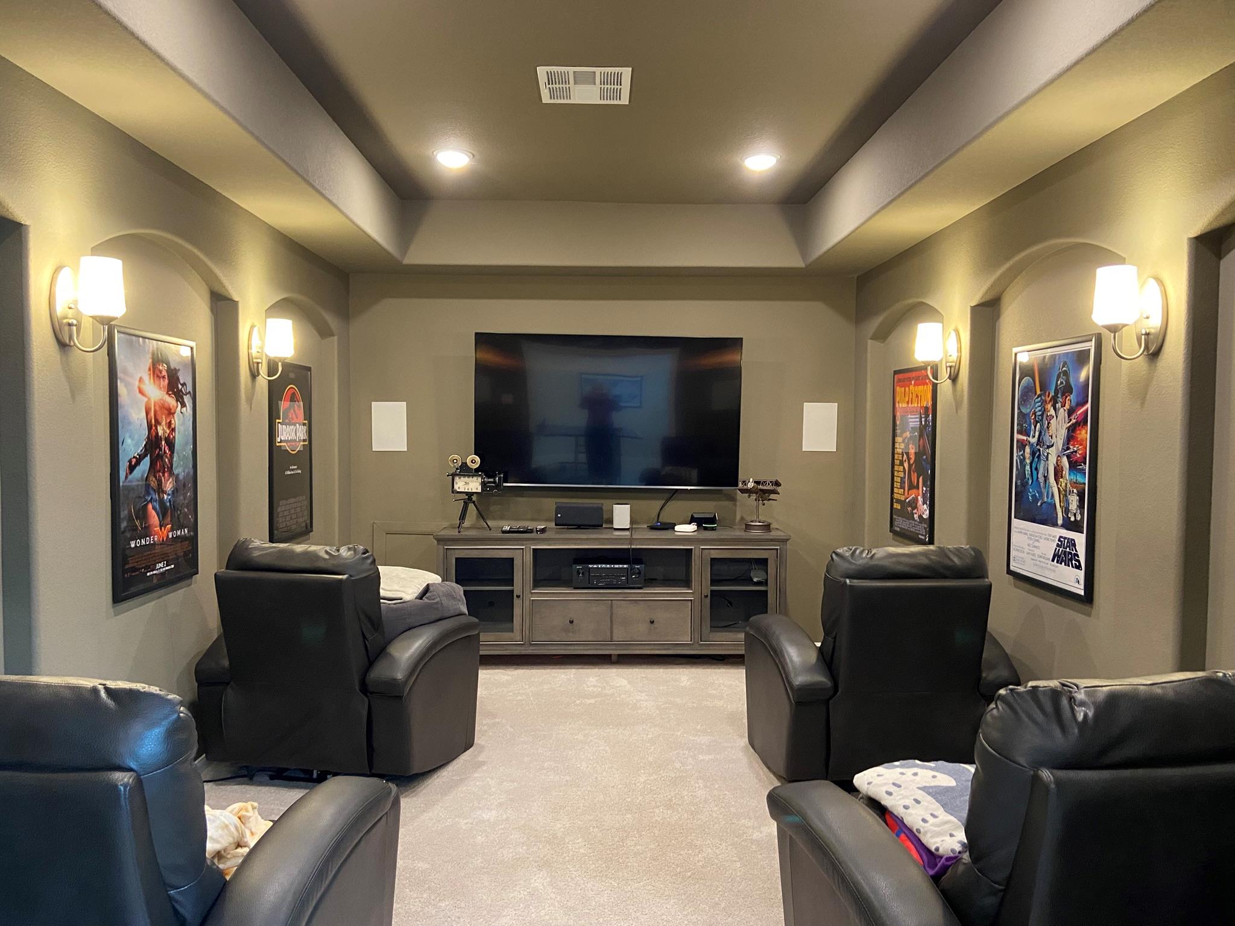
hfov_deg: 67.3
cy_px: 463
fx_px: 928
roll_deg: +0.3
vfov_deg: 53.1
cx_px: 618
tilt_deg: -3.7
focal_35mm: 26
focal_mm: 4.25
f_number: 1.8
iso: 400
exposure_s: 1/40
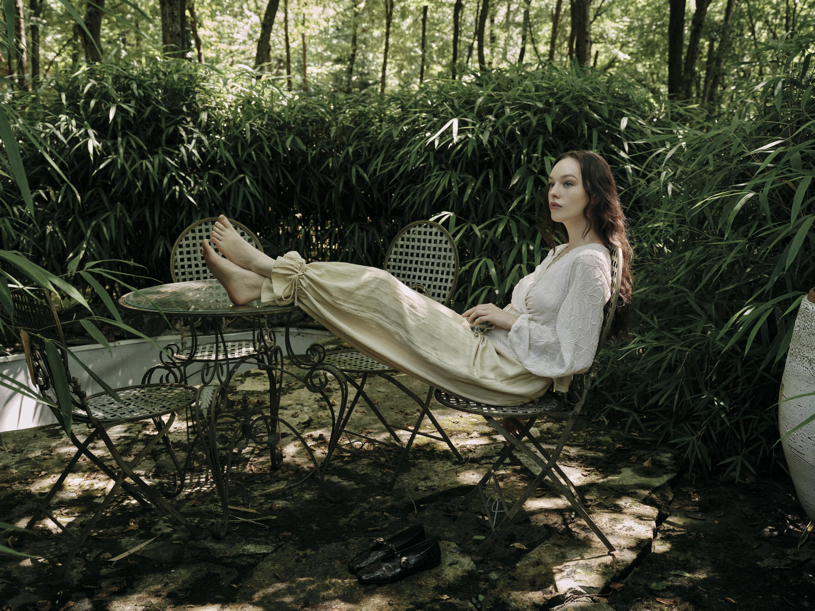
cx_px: 408
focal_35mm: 34
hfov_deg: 54.0
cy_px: 306
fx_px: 800
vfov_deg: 41.8
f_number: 5.6
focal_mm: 42.5
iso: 2500
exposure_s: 1/200
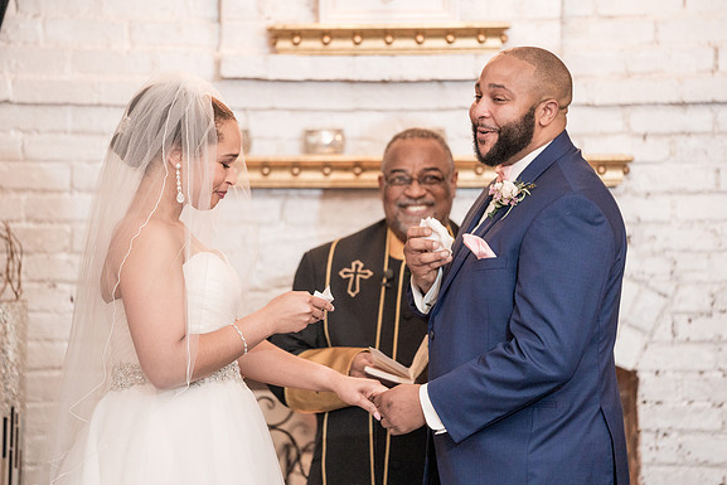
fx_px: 4060
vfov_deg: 6.8
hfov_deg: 10.2
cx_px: 364
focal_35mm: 201
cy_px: 242
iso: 2000
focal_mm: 200
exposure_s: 1/200
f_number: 2.8
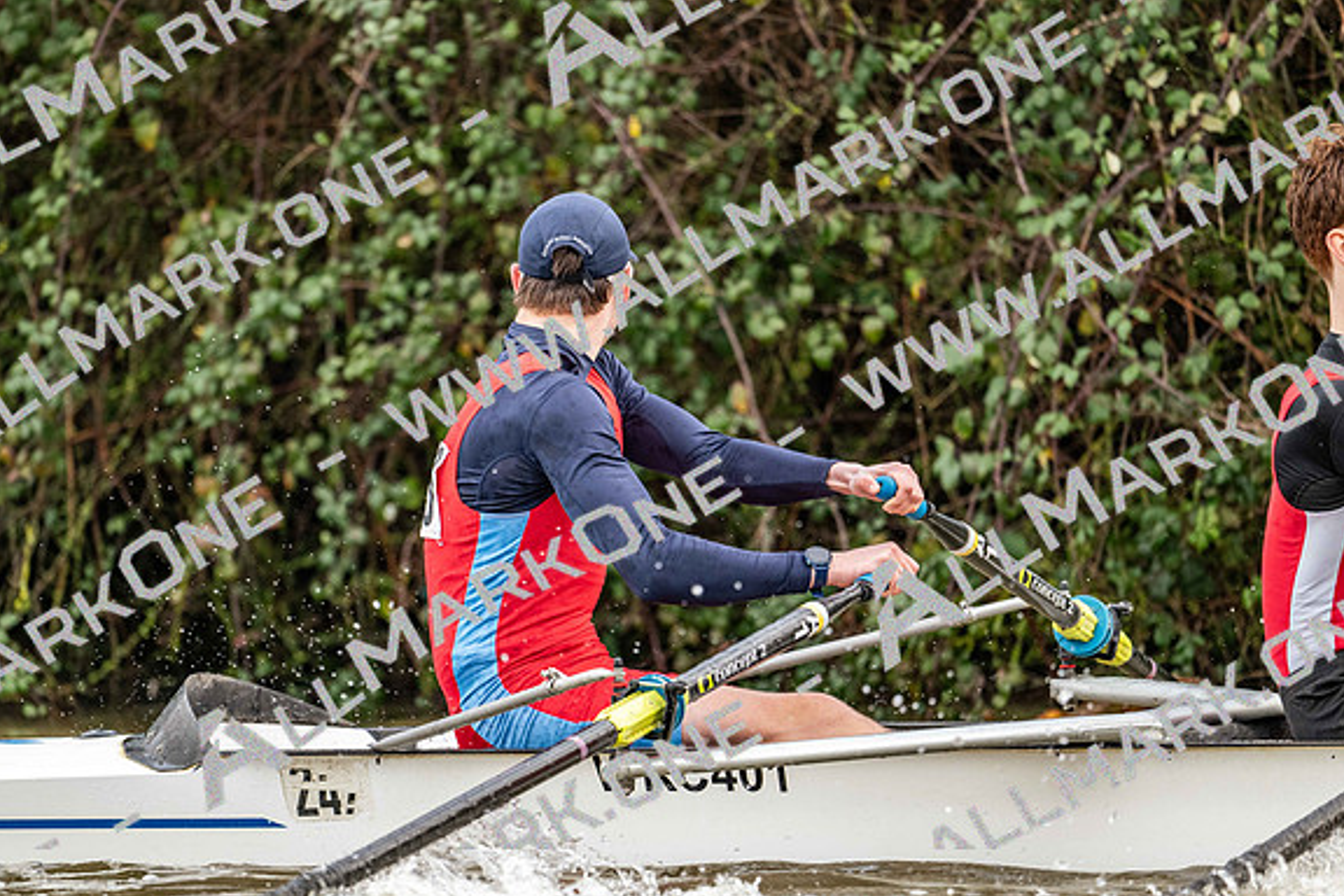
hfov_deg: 5.1
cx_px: 672
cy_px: 449
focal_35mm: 403
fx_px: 15044
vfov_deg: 3.4
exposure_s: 1/1600
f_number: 4.5
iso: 1600
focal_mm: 400
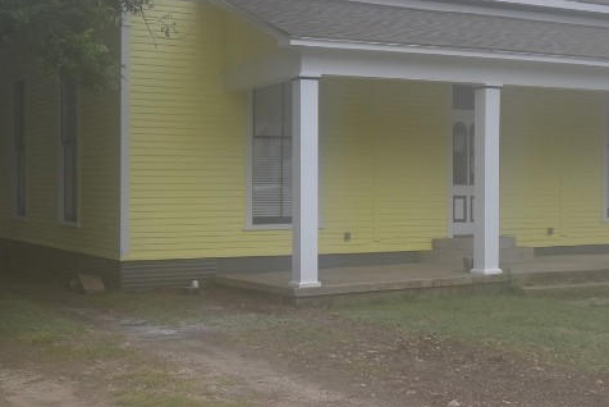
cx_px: 297
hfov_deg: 34.5
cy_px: 207
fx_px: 982
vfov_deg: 23.4
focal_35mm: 58
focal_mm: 16
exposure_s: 1/125
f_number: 9
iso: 400
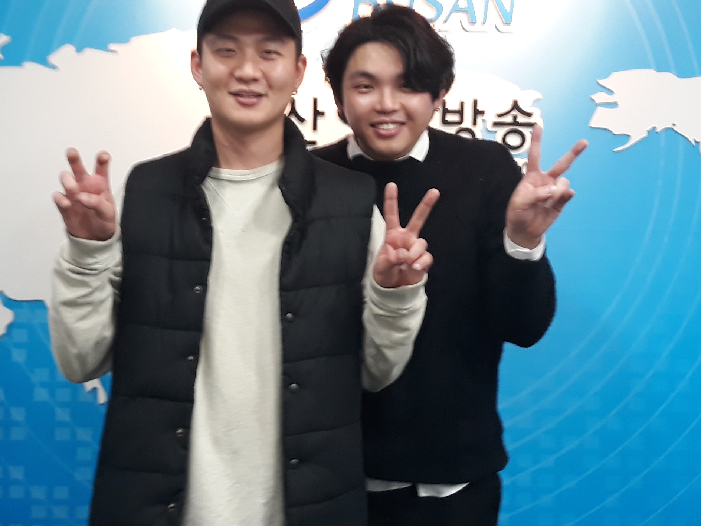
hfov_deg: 32.7
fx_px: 1195
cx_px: 317
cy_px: 157
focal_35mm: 59
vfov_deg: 24.6
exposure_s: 1/40
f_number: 1.7
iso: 100
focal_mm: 3.71
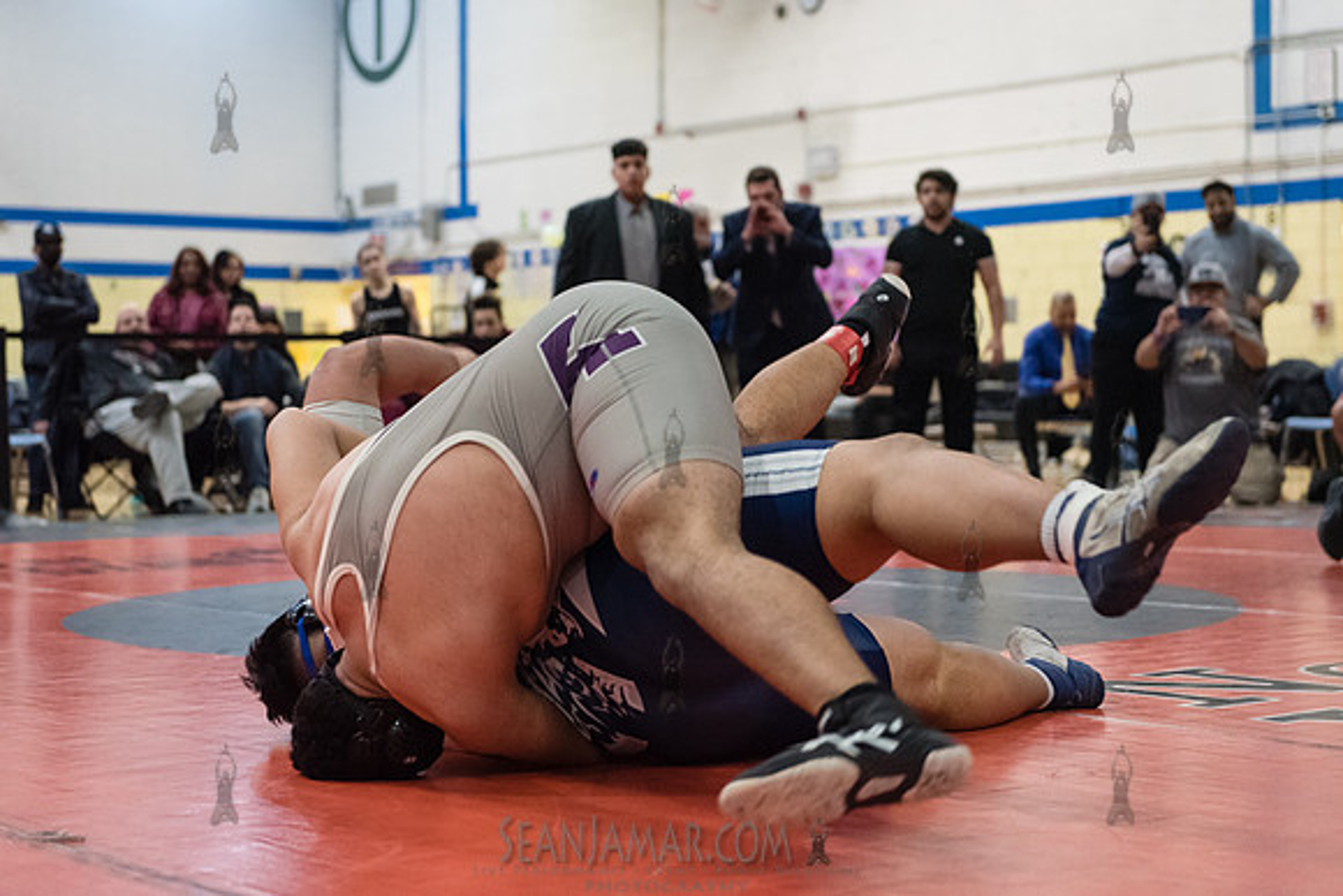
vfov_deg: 20.6
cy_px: 448
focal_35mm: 66
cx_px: 672
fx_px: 2463
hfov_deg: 30.5
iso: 8000
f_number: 3.2
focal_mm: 66
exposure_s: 1/500
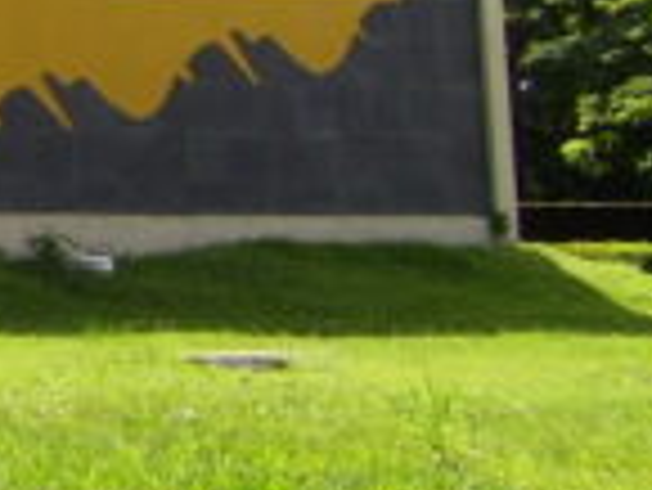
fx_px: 3261
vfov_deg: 8.5
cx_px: -845
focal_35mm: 173
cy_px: -175
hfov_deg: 10.1
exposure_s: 1/350
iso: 80
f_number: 4.8
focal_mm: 6
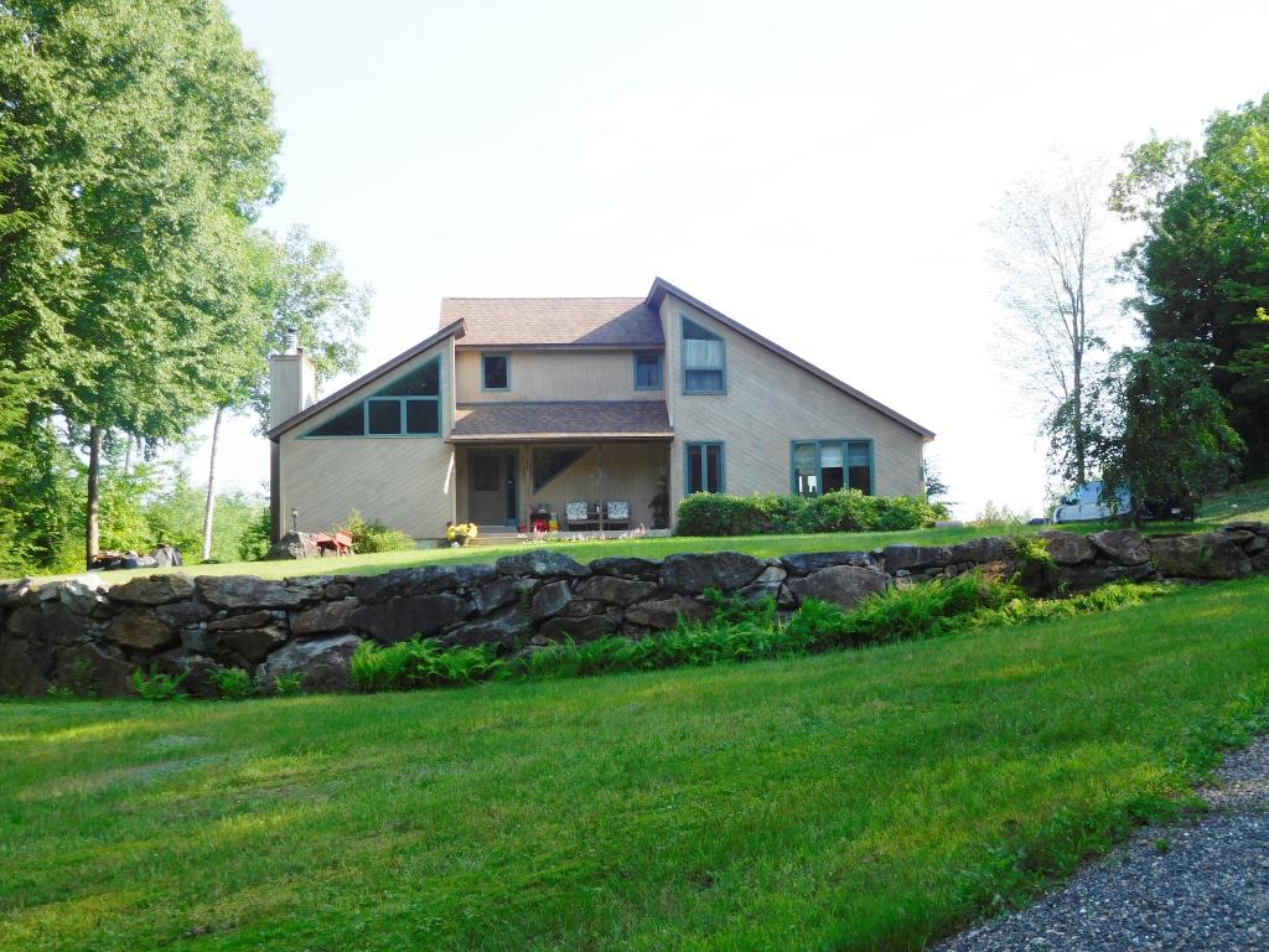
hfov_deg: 46.8
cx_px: 634
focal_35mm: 40
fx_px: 1466
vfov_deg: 36.0
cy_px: 476
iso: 125
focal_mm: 7.1
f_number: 3.9
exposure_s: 1/400
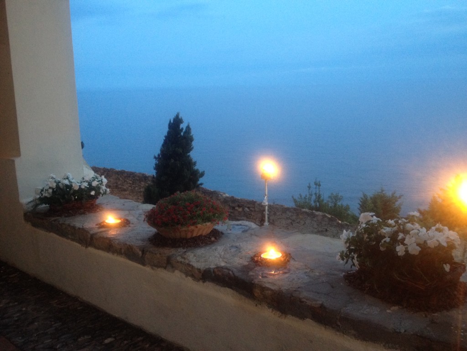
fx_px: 472
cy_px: 176
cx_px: 234
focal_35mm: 35
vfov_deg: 40.7
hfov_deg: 52.6
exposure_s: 1/20
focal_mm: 4.28
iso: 200
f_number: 2.4
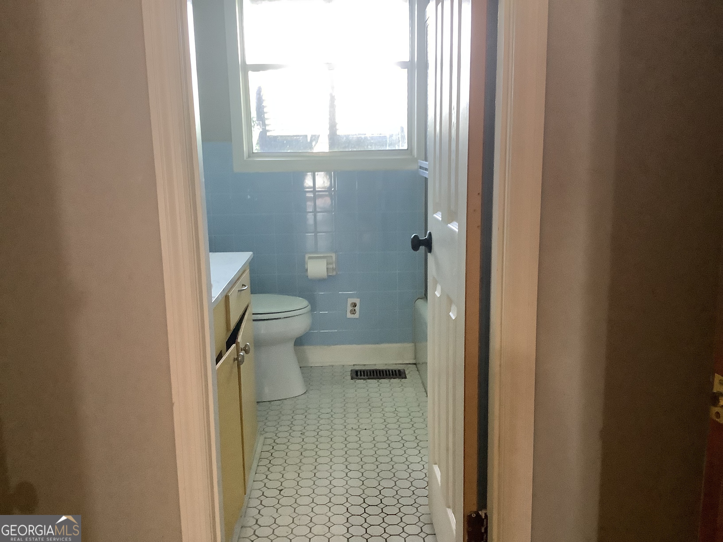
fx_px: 647
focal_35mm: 31
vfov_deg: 45.4
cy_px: 271
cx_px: 362
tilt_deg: -11.4
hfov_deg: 58.4
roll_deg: +1.4
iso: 400
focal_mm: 3.3
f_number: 2.4
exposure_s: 1/40
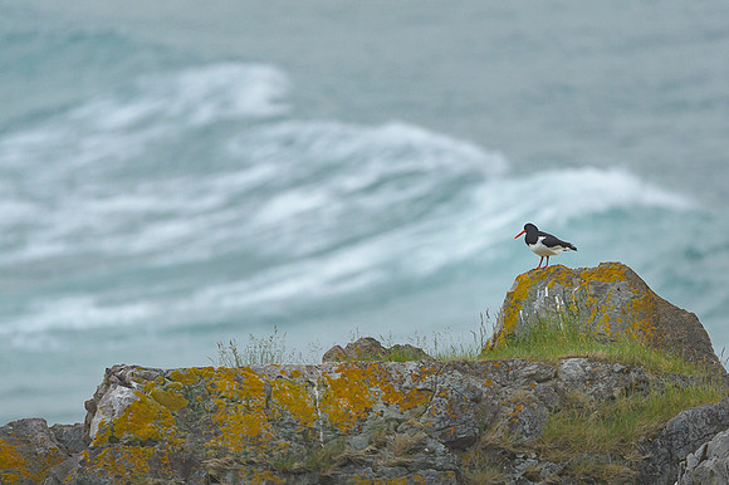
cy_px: 288
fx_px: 12017
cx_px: 433
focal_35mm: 594
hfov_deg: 3.5
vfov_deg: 2.3
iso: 800
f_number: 4
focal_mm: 500
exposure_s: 1/800
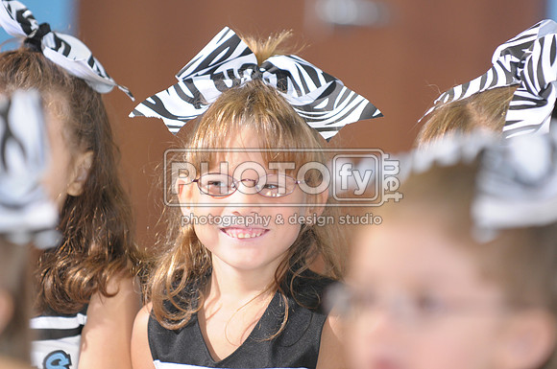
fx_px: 4635
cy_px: 184
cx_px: 278
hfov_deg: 6.9
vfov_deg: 4.6
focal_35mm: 300
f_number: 2.8
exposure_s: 1/125
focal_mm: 200
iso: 500
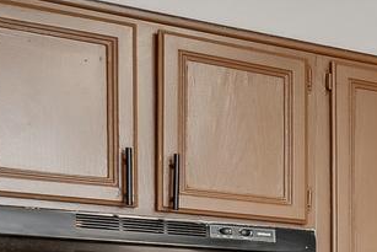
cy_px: 325
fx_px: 1048
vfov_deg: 13.2
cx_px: 885
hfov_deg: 14.3
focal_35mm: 100
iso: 400
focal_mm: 10
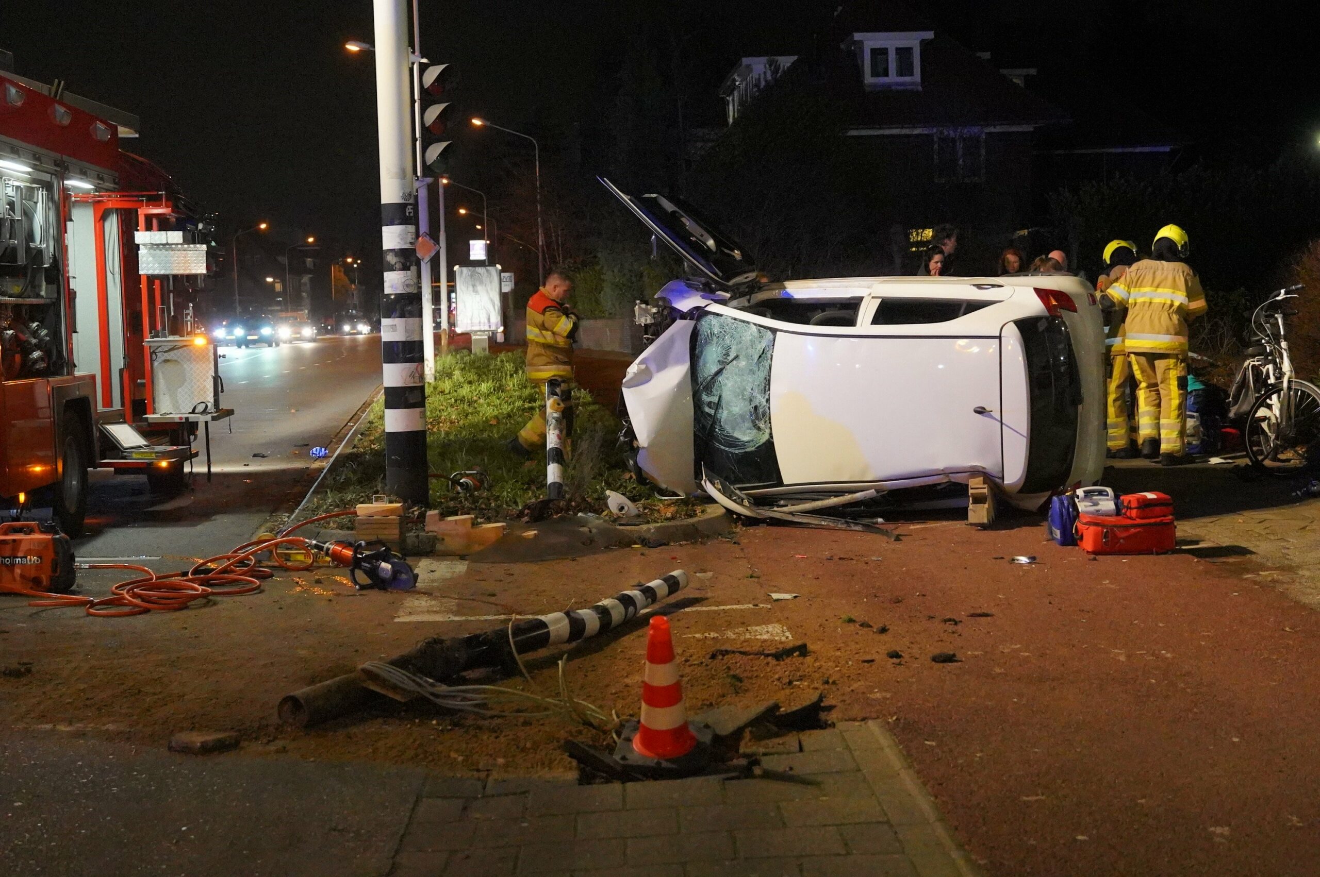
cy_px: 438
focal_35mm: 52
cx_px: 660
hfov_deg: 38.2
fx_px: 1905
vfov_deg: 25.9
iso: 10000
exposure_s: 1/125
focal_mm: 34.7
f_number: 3.5
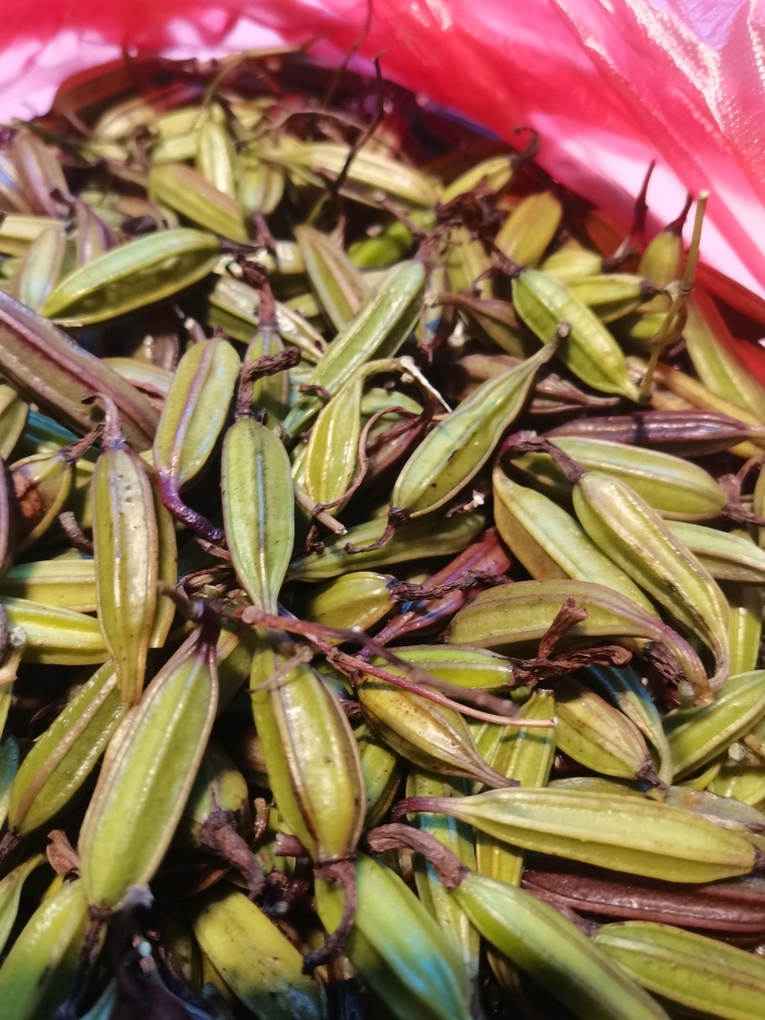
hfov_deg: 51.3
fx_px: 796
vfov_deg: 65.3
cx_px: 382
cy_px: 510
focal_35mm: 27
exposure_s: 1/50
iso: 250
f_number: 1.9
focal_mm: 4.94
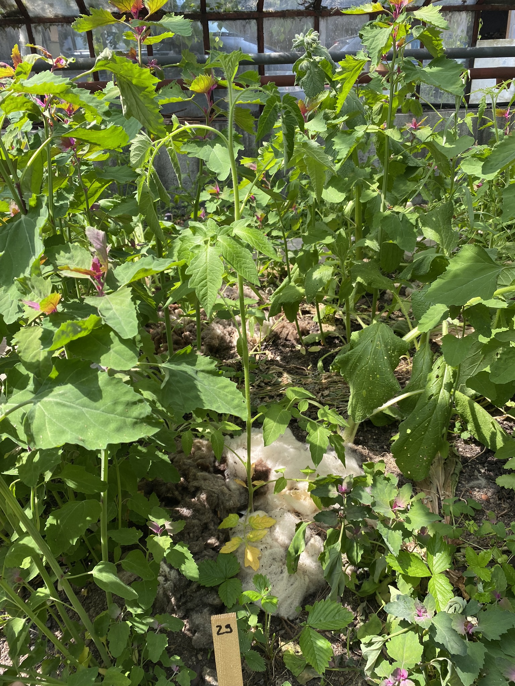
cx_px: 258
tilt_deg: -27.5
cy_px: 343
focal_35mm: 26
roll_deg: +3.2
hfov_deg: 53.1
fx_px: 516
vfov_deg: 67.3
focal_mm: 4.25
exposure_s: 1/489
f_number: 1.8
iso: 32
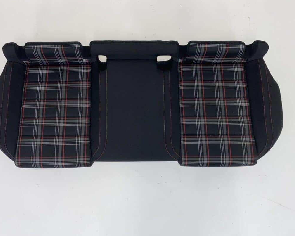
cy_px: 115
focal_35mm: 28
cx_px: 136
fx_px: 245
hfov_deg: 62.1
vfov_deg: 51.5
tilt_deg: -85.0
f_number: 1.8
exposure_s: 1/100
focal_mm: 4.25
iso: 40
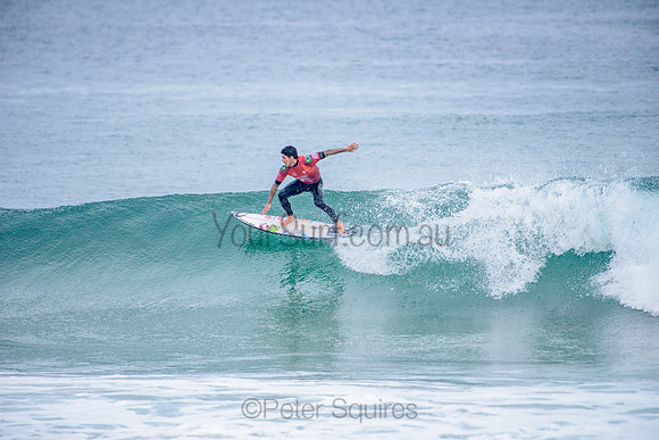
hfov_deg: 4.1
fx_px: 9154
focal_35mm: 500
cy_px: 220
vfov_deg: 2.8
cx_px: 330
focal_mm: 500
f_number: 5.6
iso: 400
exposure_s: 1/2000
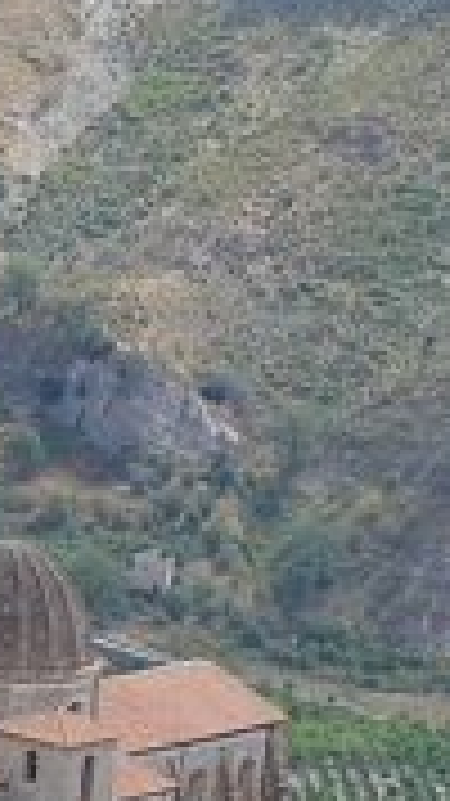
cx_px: -196
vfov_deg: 6.7
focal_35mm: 318
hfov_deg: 3.8
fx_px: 6752
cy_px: 1107
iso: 100
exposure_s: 1/200
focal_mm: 26
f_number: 7.1
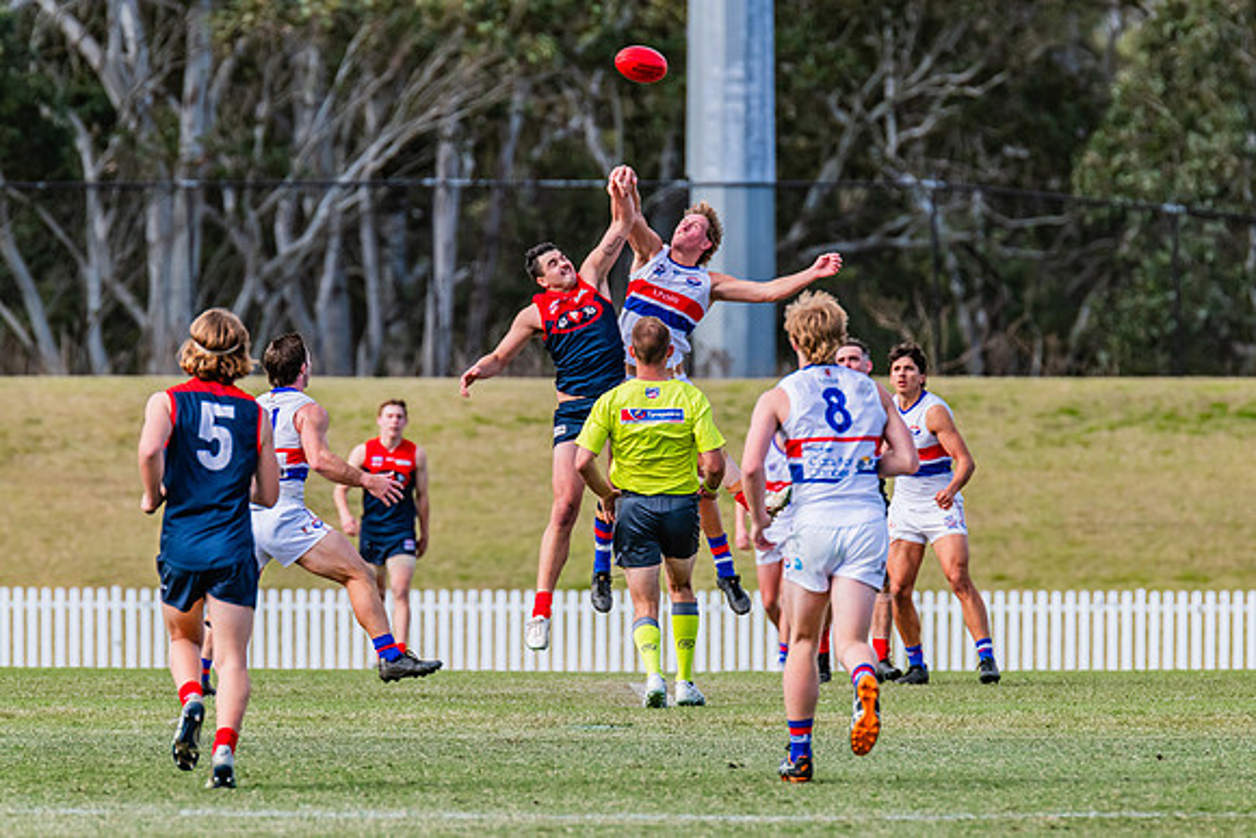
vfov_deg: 3.0
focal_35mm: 454
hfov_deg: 4.5
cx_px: 643
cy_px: 434
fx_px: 15828
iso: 800
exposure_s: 1/1600
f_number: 7.1
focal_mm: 420
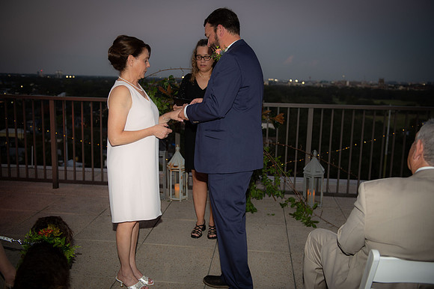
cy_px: 144
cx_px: 217
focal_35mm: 35
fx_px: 422
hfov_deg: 54.5
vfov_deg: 37.8
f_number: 3.5
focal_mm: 35
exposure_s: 1/125
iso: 800
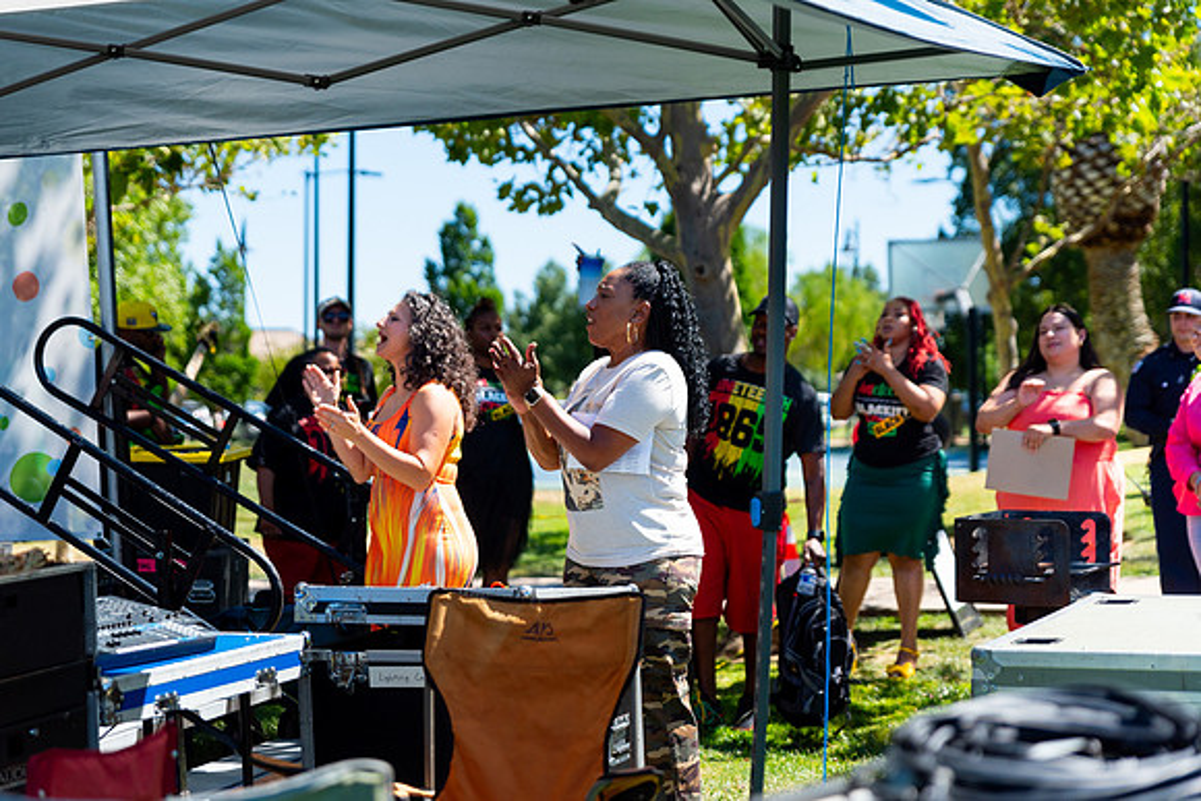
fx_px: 2336
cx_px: 600
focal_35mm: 70
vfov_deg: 19.5
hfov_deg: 28.8
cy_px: 400
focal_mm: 70
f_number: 2.8
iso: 125
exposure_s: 1/4000
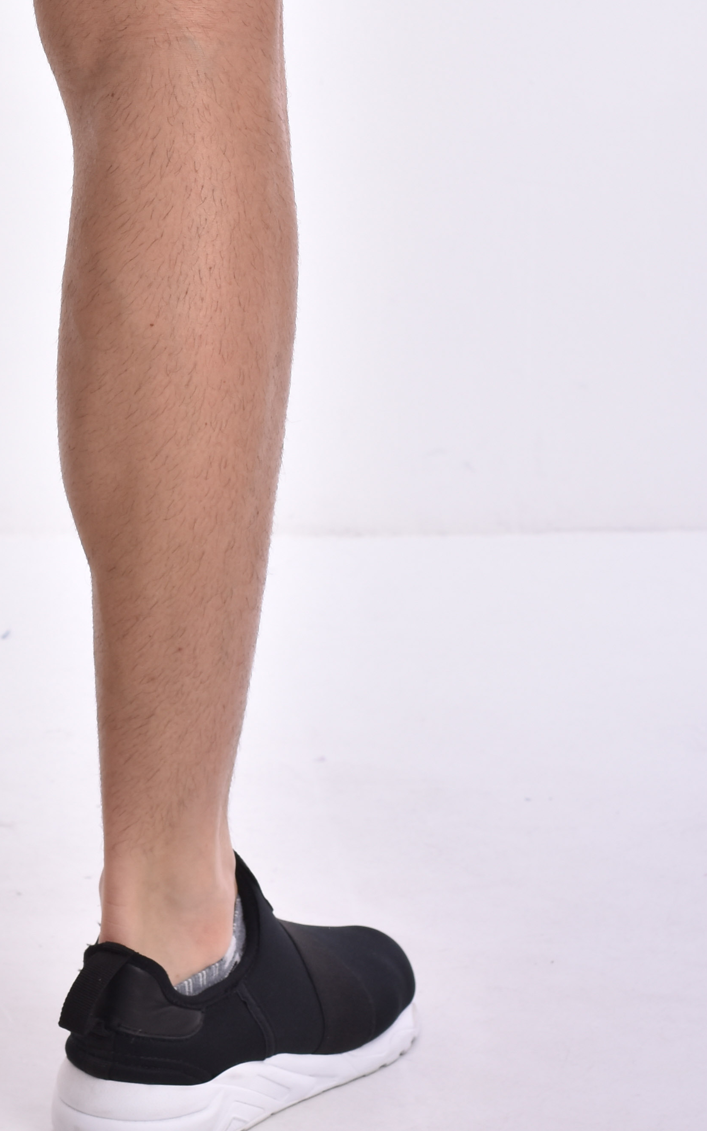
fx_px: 5333
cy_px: -55
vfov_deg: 11.9
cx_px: 22
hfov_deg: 7.6
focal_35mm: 173
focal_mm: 50
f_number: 6.3
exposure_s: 1/200
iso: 100
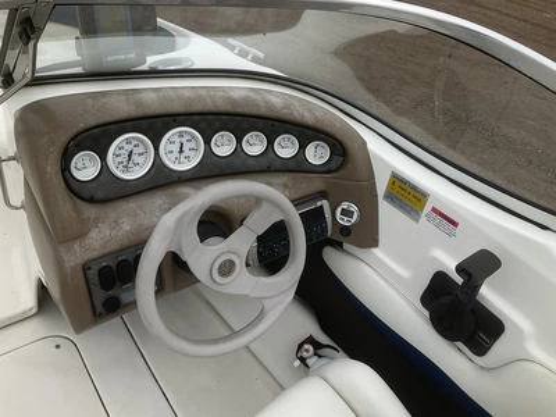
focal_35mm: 29
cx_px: 278
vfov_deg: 48.2
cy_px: 208
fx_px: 466
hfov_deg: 61.7
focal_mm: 3
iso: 25
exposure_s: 1/1412
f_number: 1.8
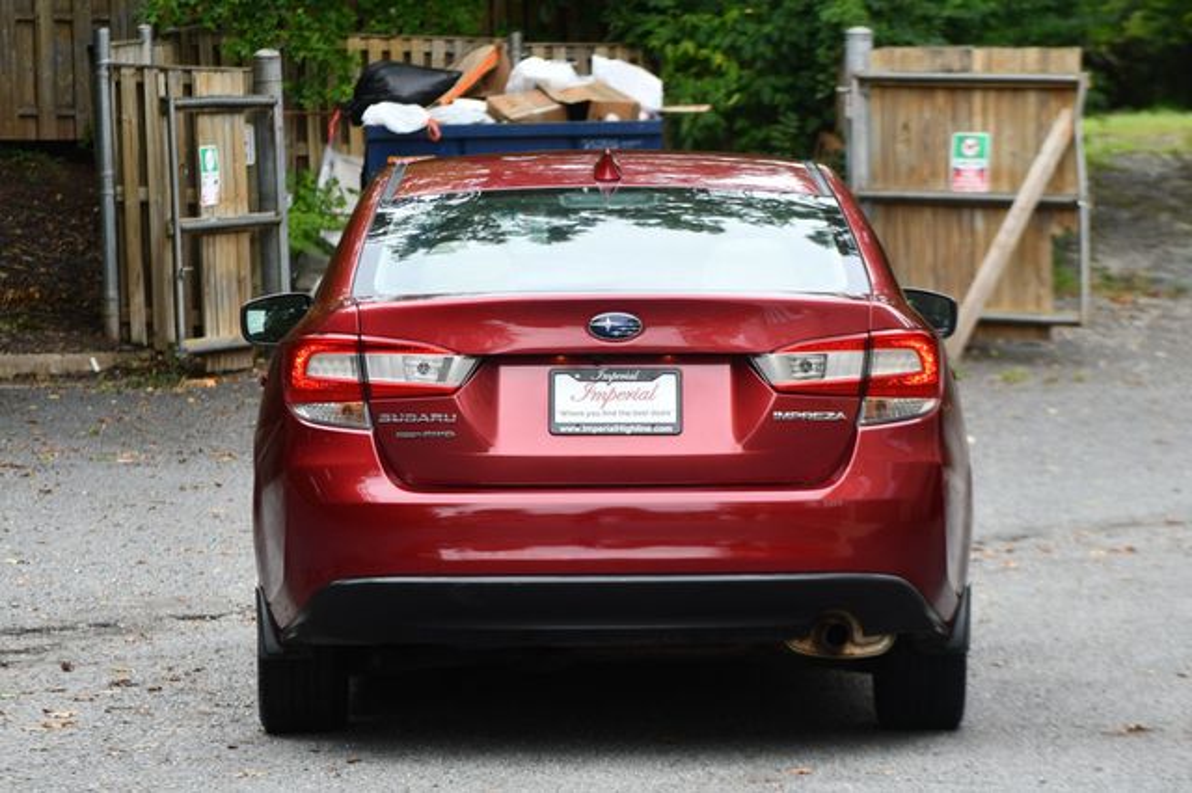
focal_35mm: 157
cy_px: 396
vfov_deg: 8.7
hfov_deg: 13.1
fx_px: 5196
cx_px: 596
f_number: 5.6
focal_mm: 105
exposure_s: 1/250
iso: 220
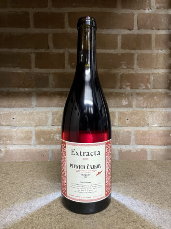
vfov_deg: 67.3
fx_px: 171
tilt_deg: -4.6
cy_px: 114
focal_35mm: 26
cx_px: 86
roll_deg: -0.3
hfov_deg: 53.0
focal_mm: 4.2
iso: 500
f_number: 1.6
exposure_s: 1/50
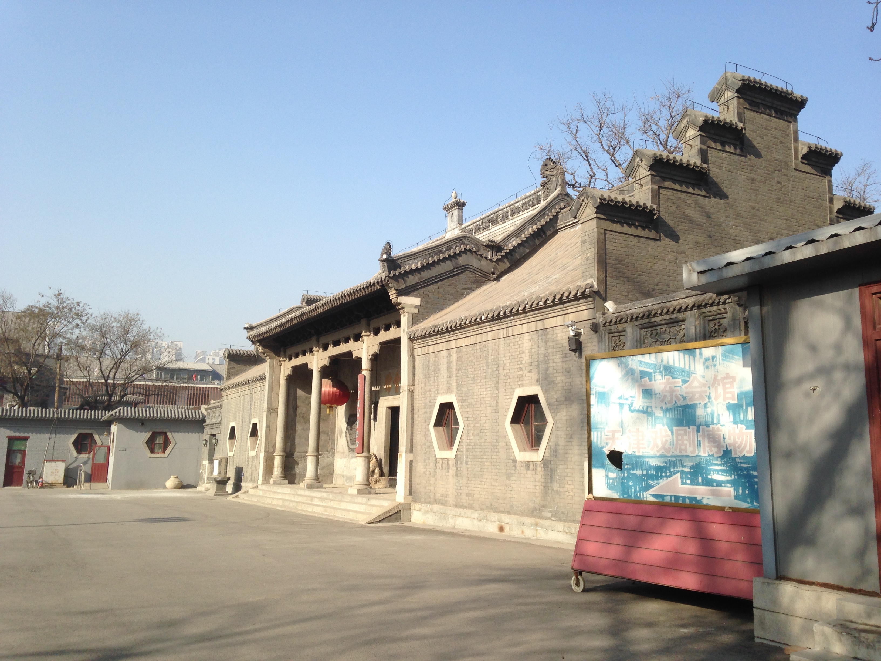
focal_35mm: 33
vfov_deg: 42.9
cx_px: 440
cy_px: 330
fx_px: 840
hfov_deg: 55.4
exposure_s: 1/1085
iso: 50
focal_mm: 4.12
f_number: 2.4
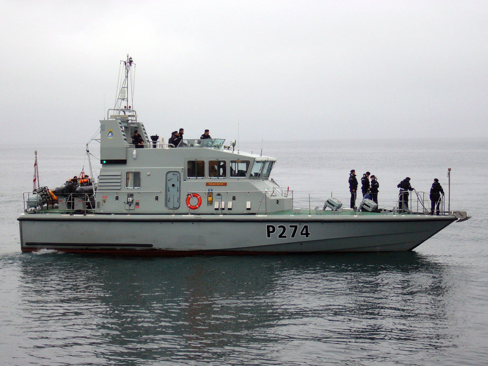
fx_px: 1255
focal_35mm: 89
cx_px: 244
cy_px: 183
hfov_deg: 22.0
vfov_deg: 16.6
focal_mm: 14.8
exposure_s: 1/40
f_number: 4.7
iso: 100
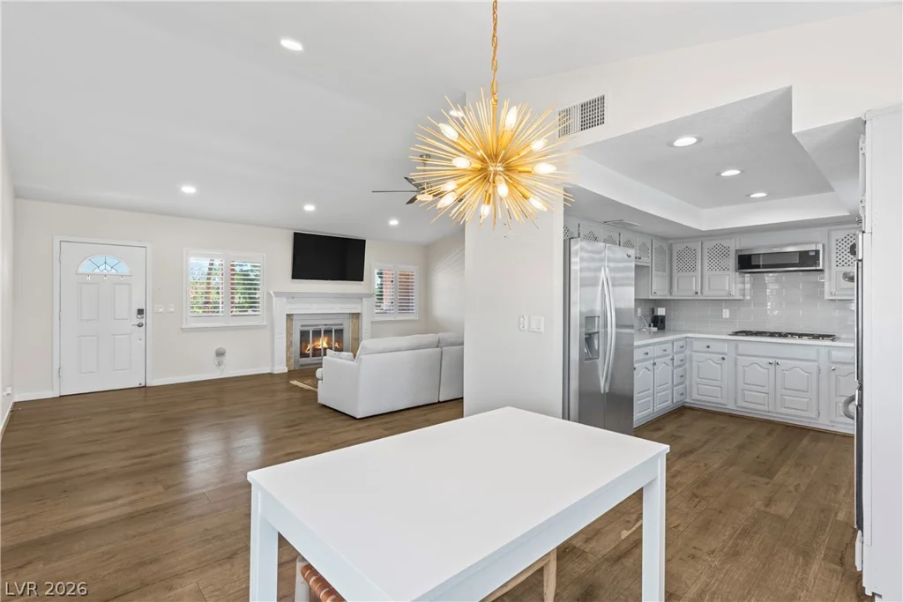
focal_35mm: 17
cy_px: 301
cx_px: 452
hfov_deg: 93.3
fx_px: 426
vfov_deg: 70.5
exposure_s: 1/2
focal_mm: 17
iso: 400
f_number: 8
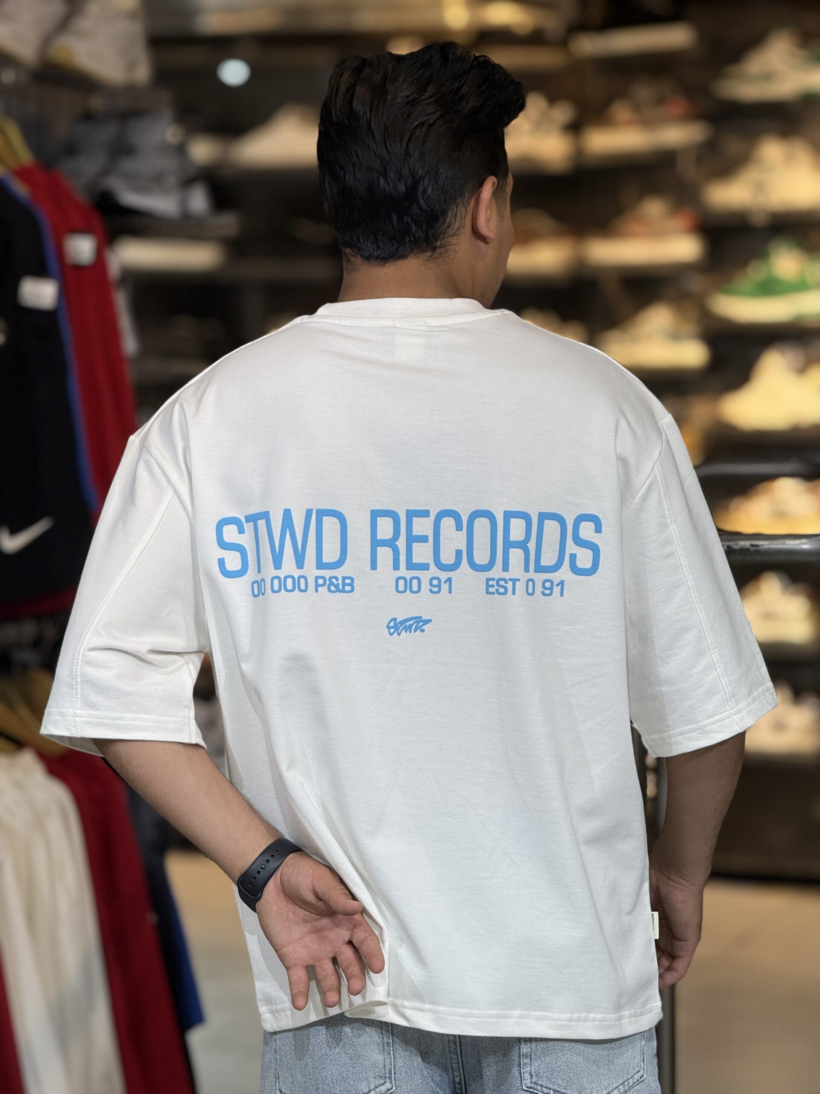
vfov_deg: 16.4
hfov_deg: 12.3
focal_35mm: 120
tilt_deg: -4.4
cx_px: 410
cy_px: 547
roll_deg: -1.1
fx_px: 3790
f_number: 2.8
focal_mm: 15.66
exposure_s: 1/107
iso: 50
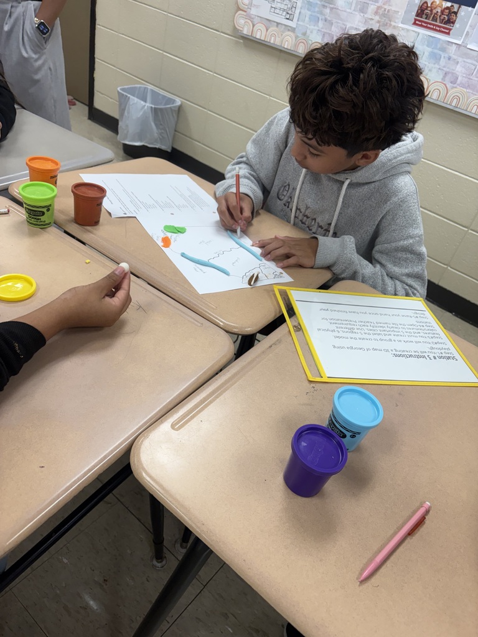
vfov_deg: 67.3
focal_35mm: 26
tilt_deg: -35.7
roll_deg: -14.6
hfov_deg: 53.1
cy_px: 318
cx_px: 239
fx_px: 479
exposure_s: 1/120
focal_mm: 5.96
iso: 125
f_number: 1.6
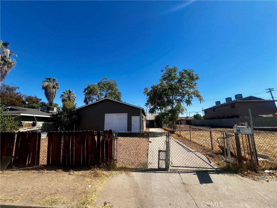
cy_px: 104
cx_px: 138
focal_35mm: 13
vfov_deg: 89.9
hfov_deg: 106.2
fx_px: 104
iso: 32
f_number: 1.8
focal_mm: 1.57
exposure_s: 1/1357
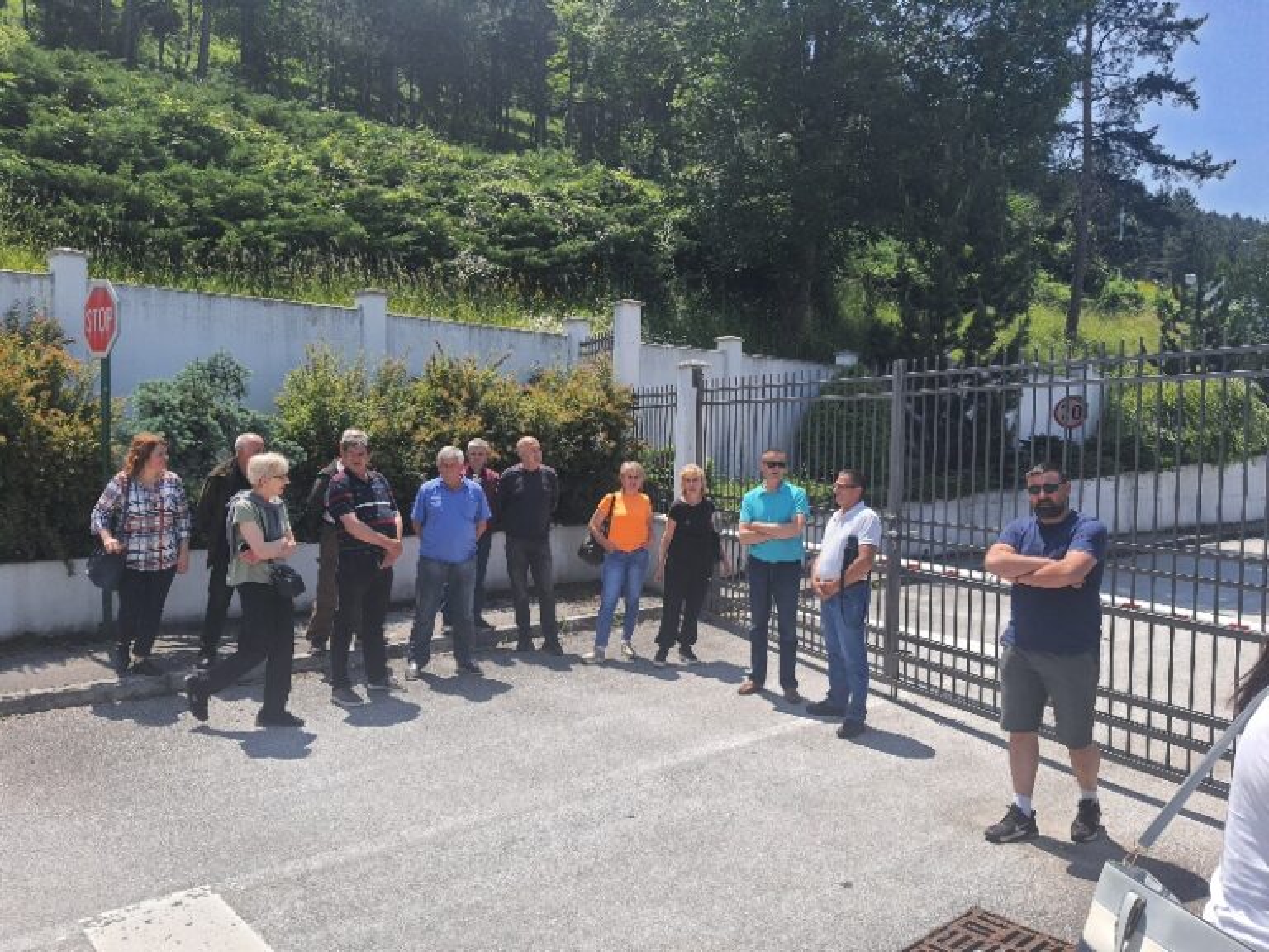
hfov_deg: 67.3
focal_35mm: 26
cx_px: 634
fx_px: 953
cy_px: 476
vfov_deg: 53.1
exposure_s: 1/2000
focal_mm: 4.32
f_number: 1.7
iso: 50
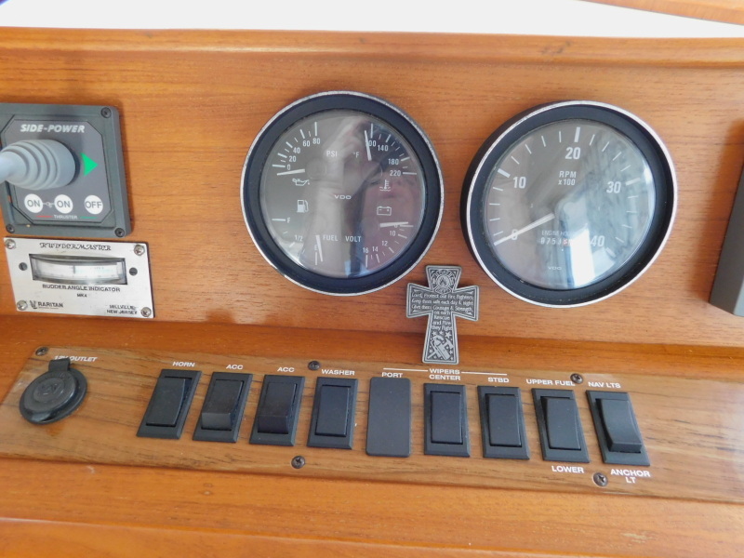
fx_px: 494
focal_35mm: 23
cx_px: 372
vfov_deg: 58.9
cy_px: 279
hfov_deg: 73.9
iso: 320
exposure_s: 1/30
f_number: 3
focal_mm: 4
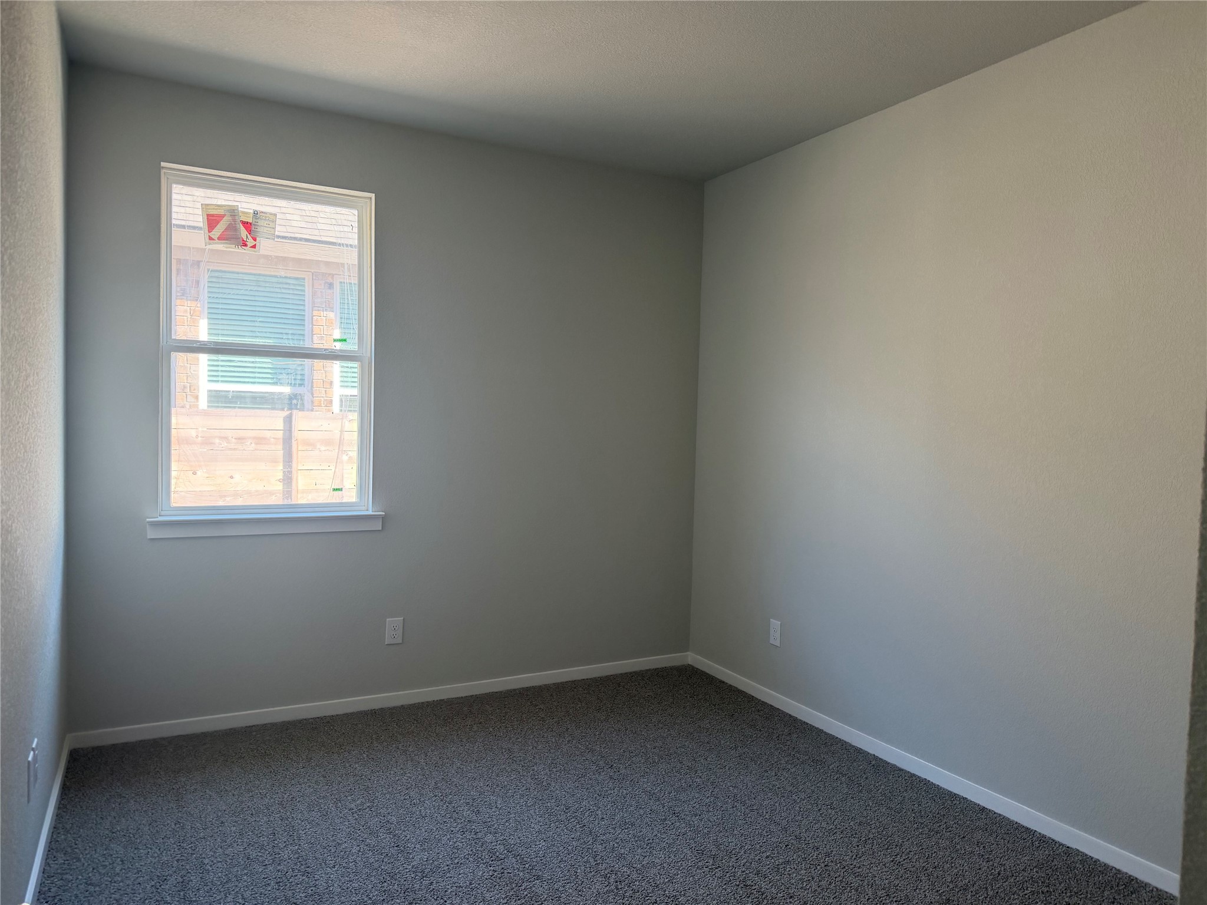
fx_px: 837
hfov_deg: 71.6
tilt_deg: -3.0
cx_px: 604
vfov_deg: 56.8
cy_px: 452
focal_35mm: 24
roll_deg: -1.0
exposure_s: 1/136
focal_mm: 6.76
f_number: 1.78
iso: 200
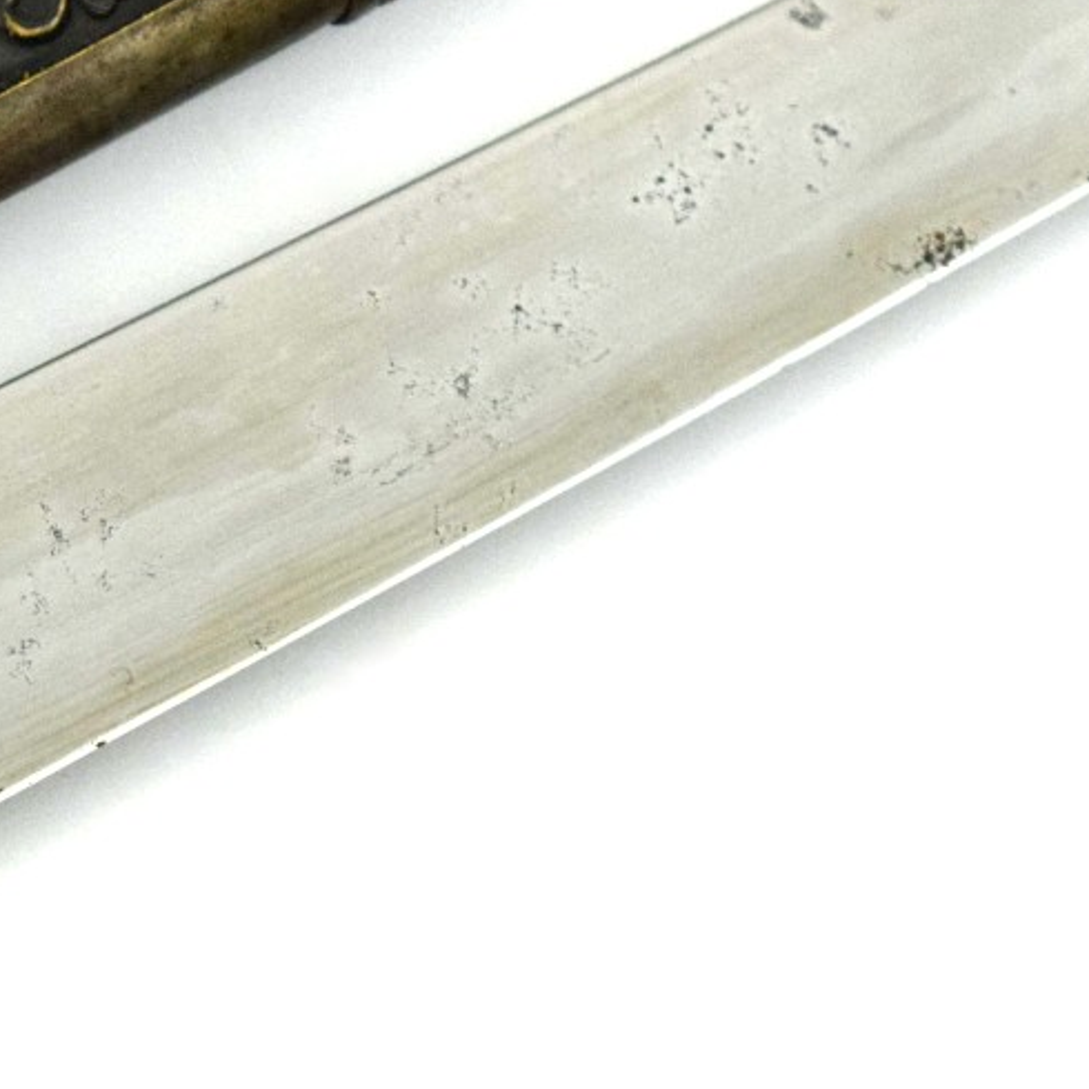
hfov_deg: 8.1
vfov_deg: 8.2
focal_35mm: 214
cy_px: 229
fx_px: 7627
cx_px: -60
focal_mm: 55
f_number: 5.6
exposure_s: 1/4000
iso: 1600
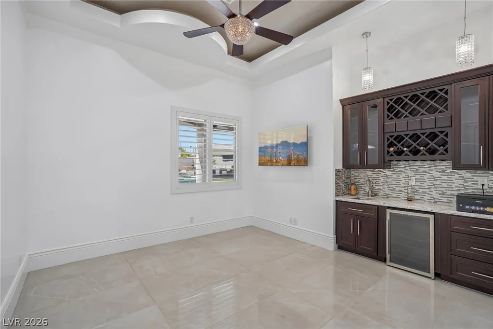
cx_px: 246
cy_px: 164
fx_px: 219
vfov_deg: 73.7
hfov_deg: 96.8
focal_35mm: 16
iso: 400
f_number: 8
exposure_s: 1/30
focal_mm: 16
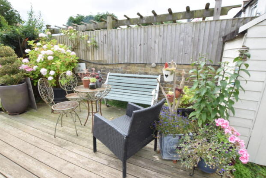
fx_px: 130
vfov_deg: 68.8
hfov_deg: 91.4
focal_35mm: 18
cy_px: 88
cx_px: 126
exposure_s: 1/15
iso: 100
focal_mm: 11
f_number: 14
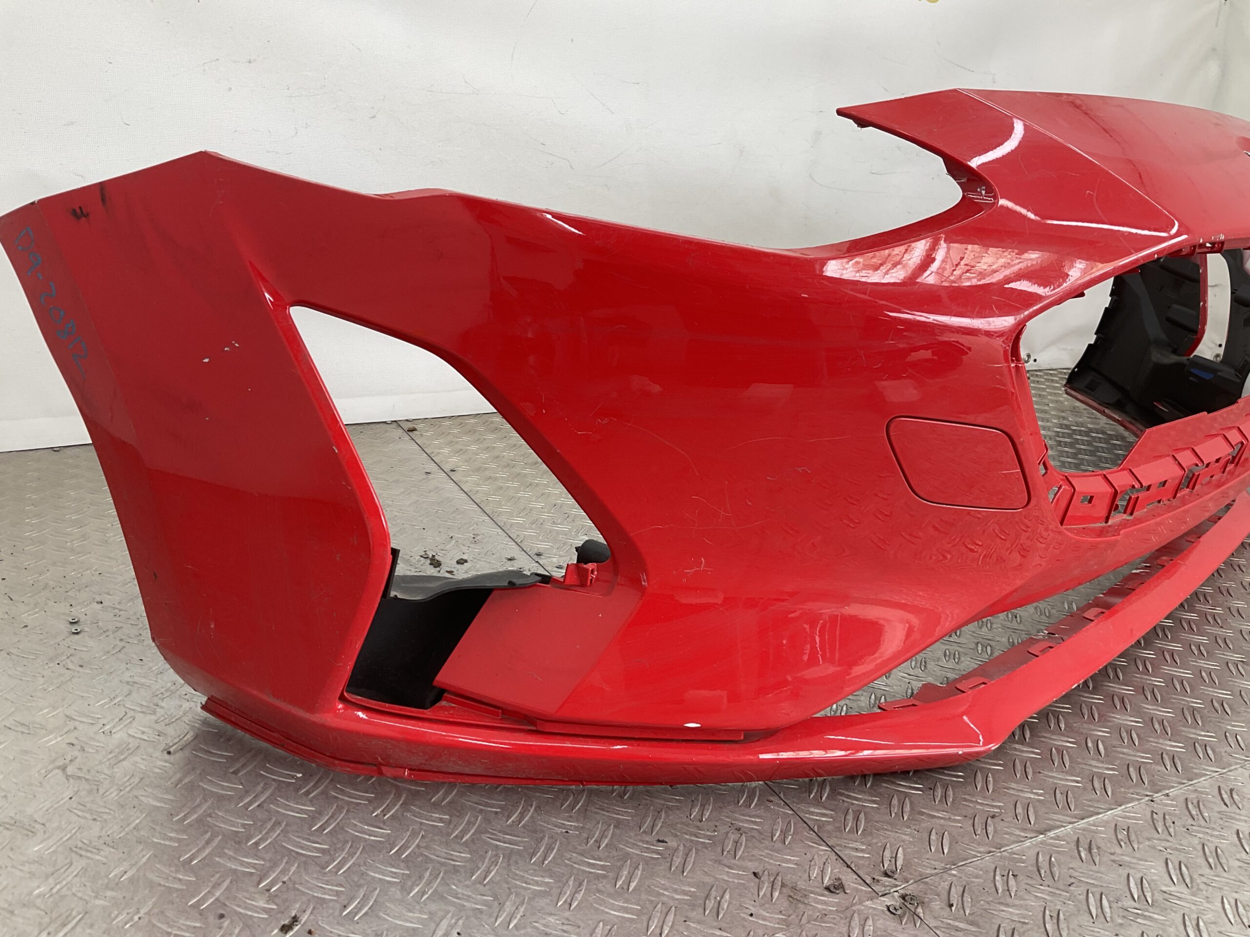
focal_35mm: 29
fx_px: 1047
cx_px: 625
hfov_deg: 61.7
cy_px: 468
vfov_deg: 48.2
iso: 20
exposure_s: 1/100
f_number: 1.8
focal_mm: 3
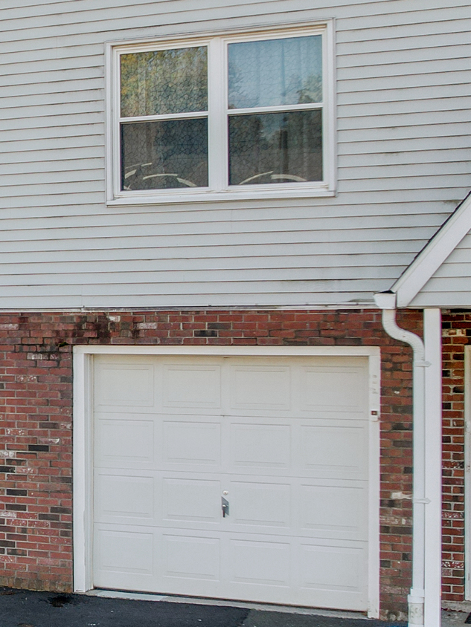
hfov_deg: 17.1
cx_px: -259
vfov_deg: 25.3
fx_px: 1397
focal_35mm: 77
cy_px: 318
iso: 100
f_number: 2.8
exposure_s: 1/400
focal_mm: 8.38
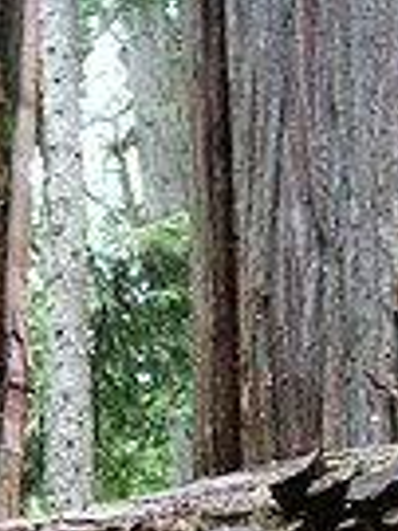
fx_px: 1796
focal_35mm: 117
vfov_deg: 16.4
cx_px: 51
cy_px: 562
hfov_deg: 12.6
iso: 200
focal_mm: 5.8
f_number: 2.6
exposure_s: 1/20
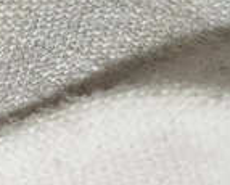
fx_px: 1992
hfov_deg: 6.6
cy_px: -174
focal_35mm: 292
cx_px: -37
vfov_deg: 5.2
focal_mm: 5.31
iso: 64
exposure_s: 1/50
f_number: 1.7
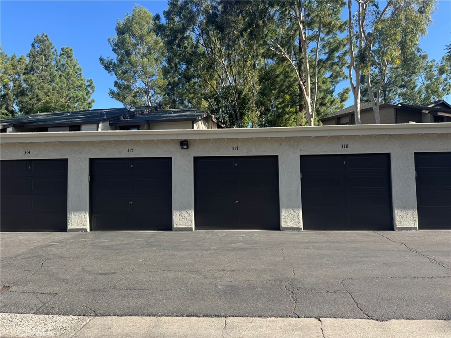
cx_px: 226
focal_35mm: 24
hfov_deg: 71.6
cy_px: 169
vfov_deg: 56.8
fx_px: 313
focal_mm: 6.76
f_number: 1.78
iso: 80
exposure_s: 1/1678
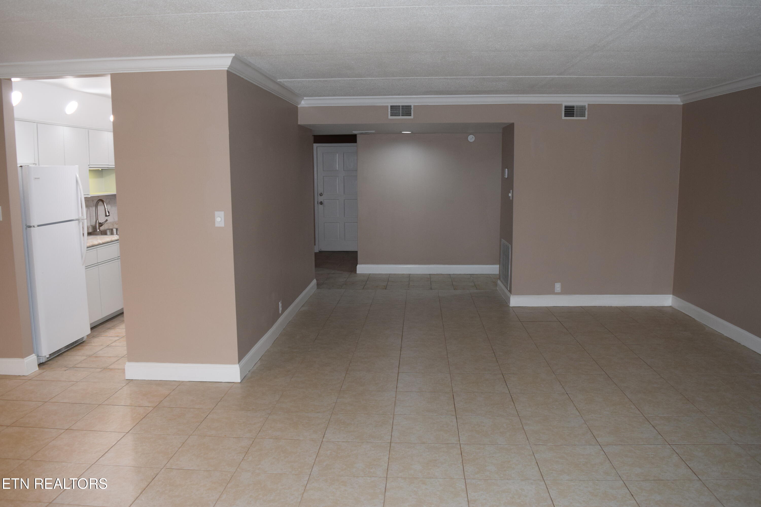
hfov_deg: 67.4
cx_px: 380
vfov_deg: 47.9
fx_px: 571
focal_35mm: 27
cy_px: 254
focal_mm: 18
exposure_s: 1/100
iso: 800
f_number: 5
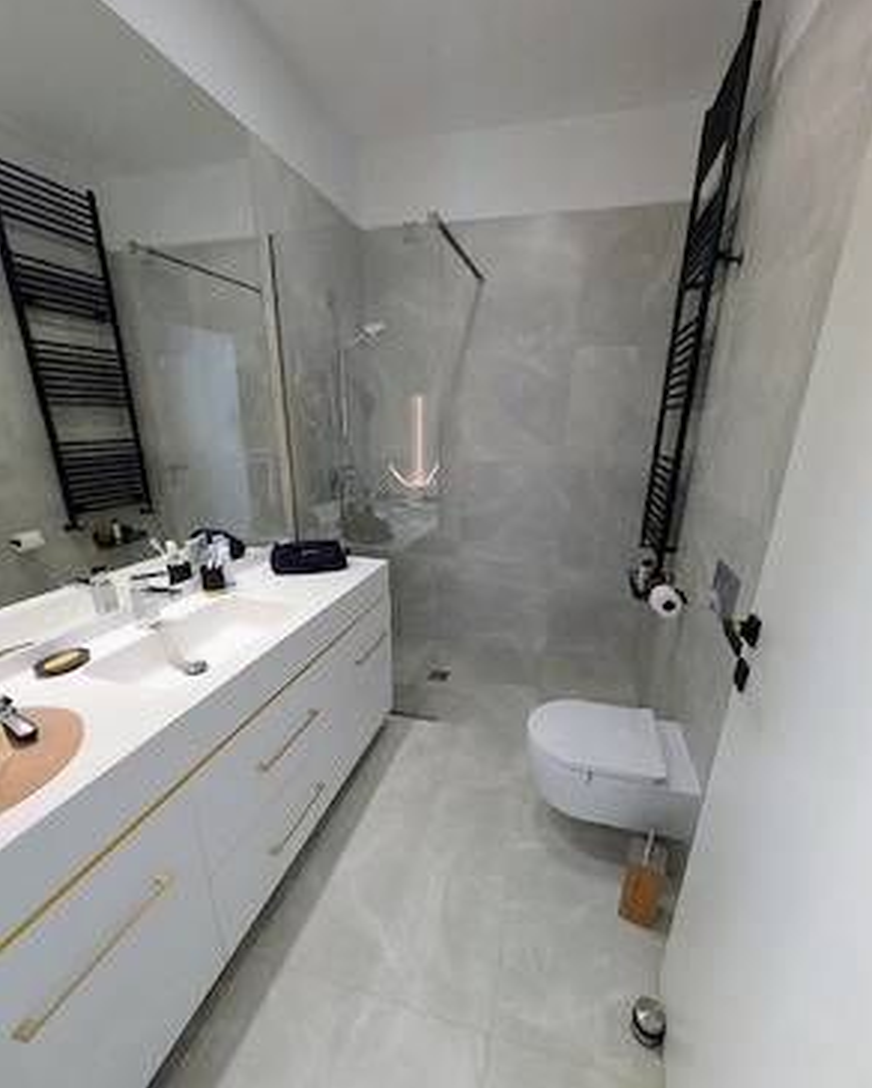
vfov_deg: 96.5
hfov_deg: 84.1
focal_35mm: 15
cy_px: 589
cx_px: 445
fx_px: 483
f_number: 2.2
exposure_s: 1/33.4
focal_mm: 1.83
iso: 46
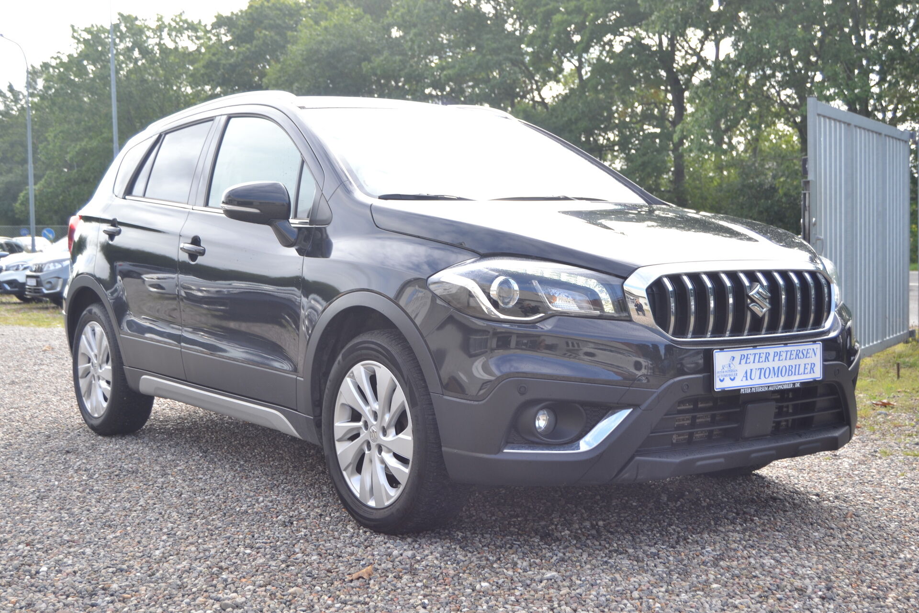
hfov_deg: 42.3
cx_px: 460
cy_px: 306
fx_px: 1187
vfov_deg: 28.9
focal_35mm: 46
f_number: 5.6
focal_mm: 31
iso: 100
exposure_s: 1/125
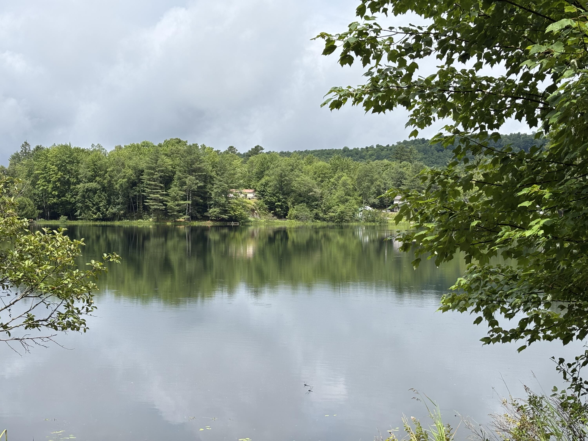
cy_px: 220
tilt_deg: -0.5
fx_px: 883
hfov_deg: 36.8
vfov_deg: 28.0
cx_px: 294
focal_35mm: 52
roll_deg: +0.4
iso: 40
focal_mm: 5.96
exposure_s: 1/3021
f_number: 1.6
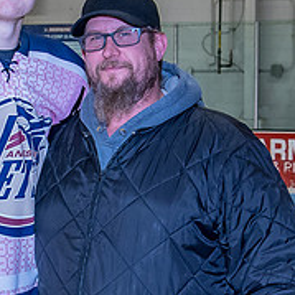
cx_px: 69
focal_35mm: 151
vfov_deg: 11.6
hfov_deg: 11.5
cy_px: 182
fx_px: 1456
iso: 800
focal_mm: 28
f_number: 5
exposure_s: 1/250
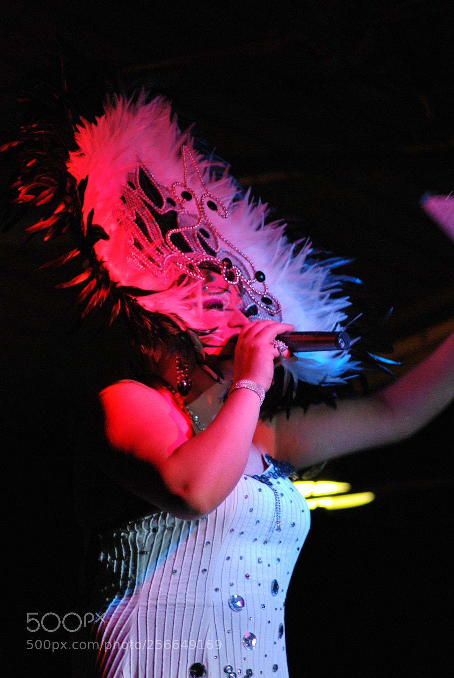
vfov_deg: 9.1
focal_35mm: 225
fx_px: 4244
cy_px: 339
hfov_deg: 6.1
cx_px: 227
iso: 400
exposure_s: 1/60
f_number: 4.5
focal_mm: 150
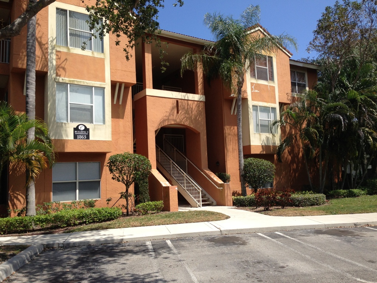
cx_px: 188
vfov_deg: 42.9
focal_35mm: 33
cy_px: 142
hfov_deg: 55.4
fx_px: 359
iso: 50
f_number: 2.4
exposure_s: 1/1391
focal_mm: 4.13
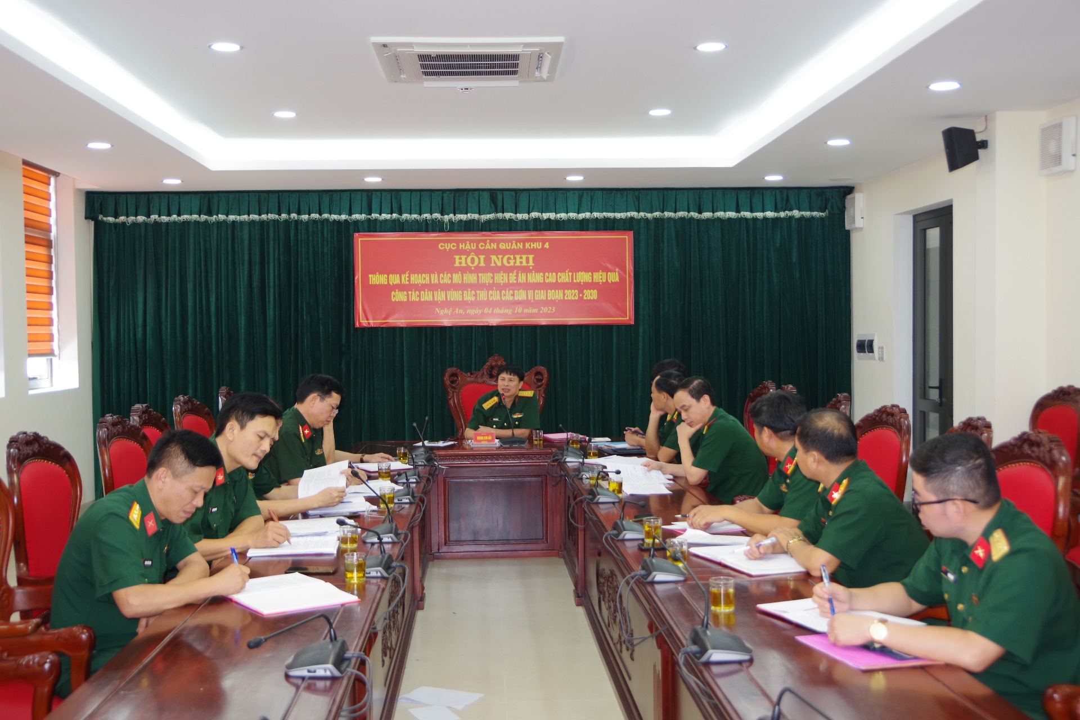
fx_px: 1260
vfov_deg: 31.9
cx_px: 540
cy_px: 360
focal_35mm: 42
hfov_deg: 46.4
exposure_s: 1/60
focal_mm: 28
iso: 400
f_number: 4
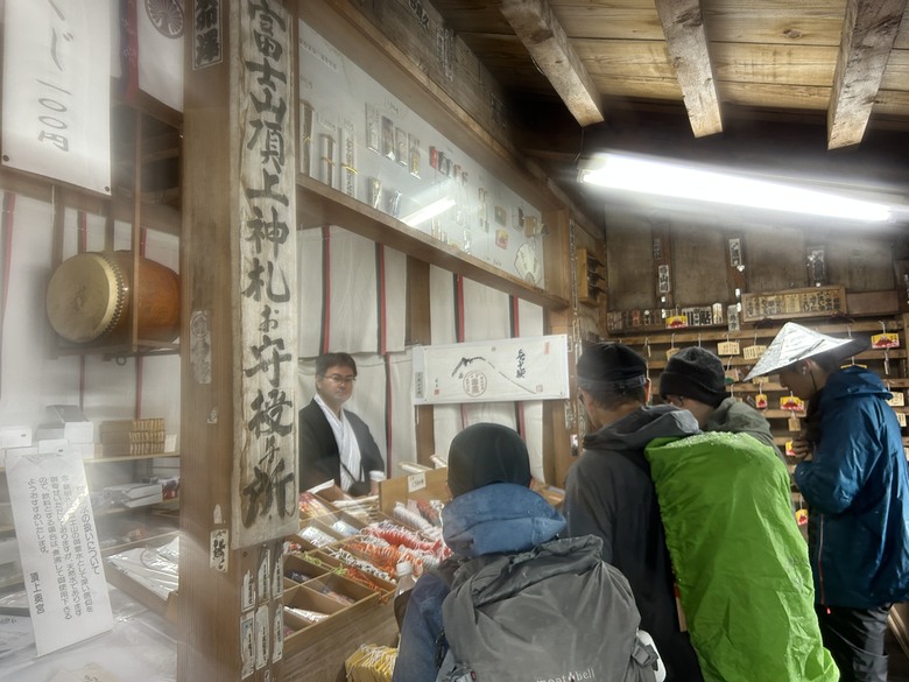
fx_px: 683
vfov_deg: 53.1
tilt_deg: +7.2
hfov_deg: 67.3
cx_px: 454
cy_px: 341
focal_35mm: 26
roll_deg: +2.6
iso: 160
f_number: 1.5
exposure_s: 1/50
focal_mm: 5.7
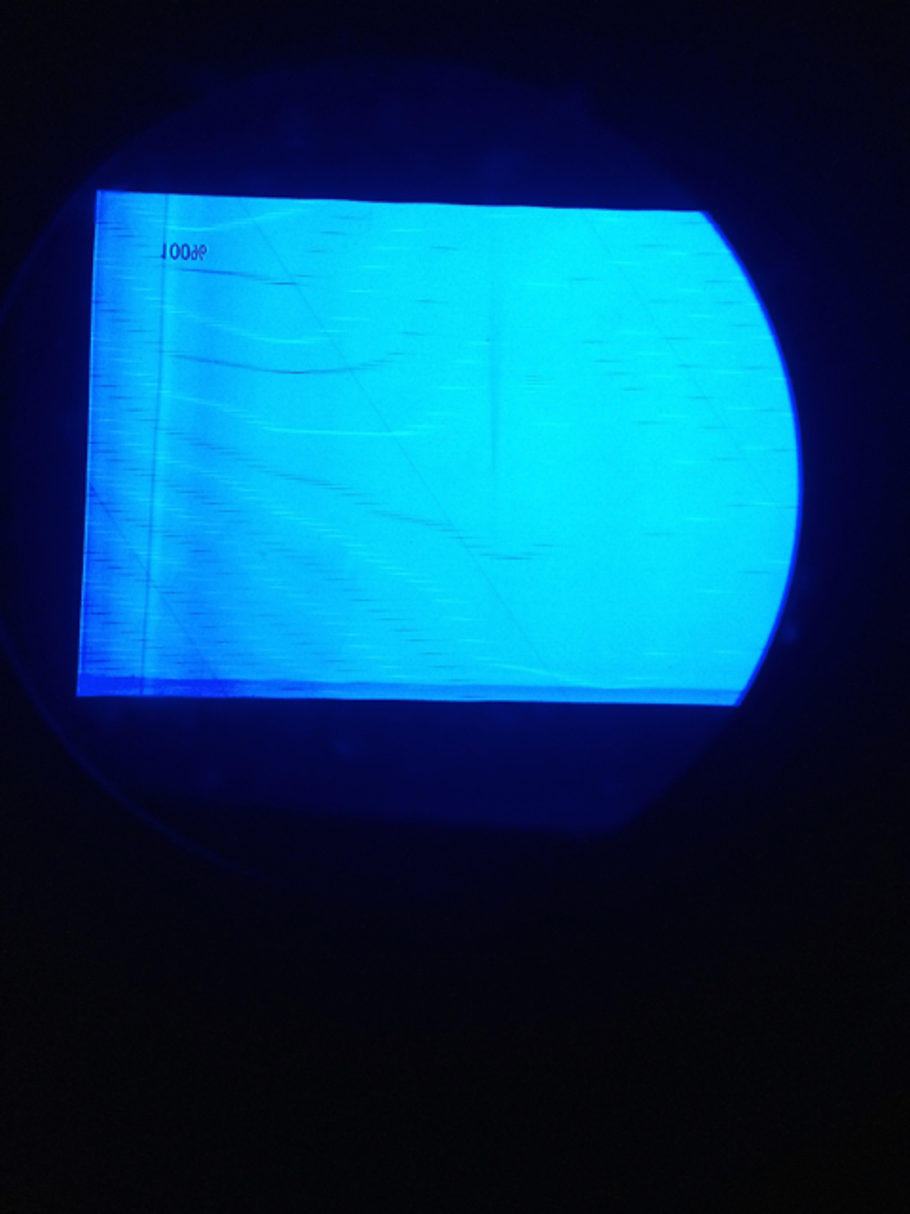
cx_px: 455
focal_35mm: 35
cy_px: 607
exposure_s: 1/20
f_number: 2.4
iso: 400
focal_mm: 4.28
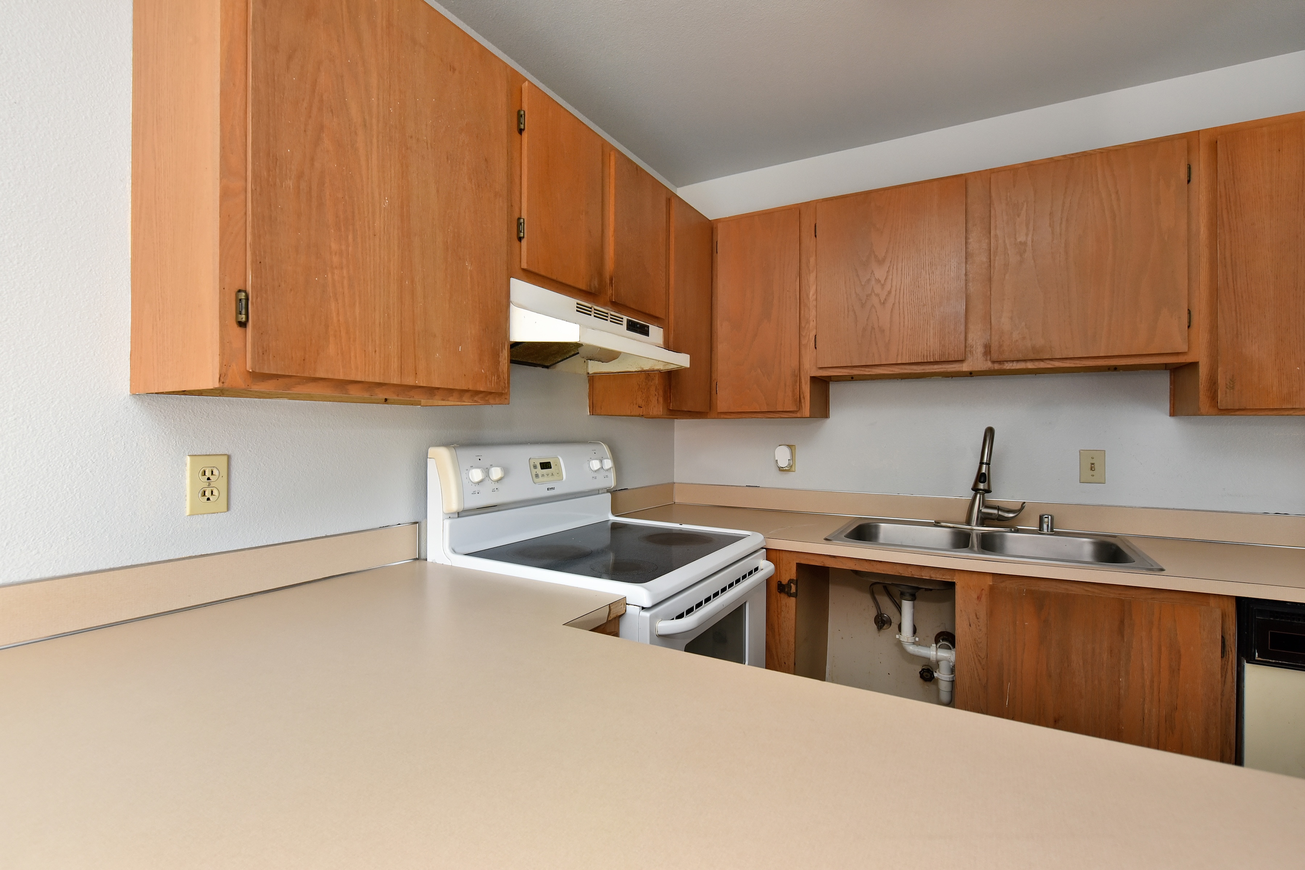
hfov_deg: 96.7
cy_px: 435
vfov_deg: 73.7
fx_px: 580
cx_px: 652
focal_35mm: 16
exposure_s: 1/60
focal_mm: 16
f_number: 4
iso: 800
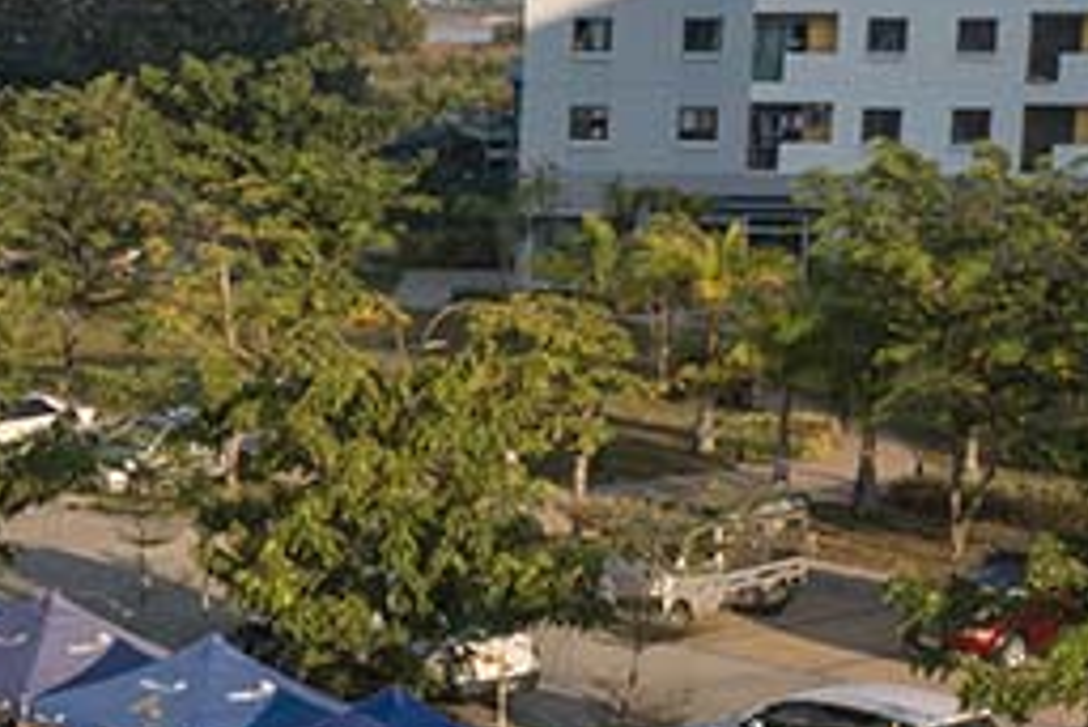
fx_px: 3175
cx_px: -98
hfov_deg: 18.7
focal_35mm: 105
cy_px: 723
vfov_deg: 12.9
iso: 100
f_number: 9
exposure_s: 1/240
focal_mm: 10.26
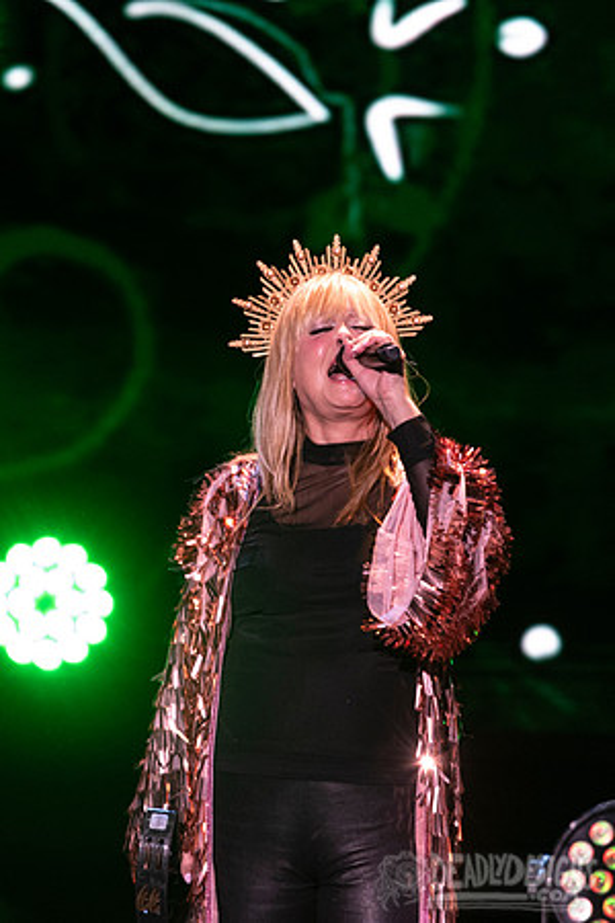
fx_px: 25208
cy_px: 418
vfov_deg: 2.1
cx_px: 186
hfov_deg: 1.4
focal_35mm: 984
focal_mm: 600
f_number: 6.3
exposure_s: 1/160
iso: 2500
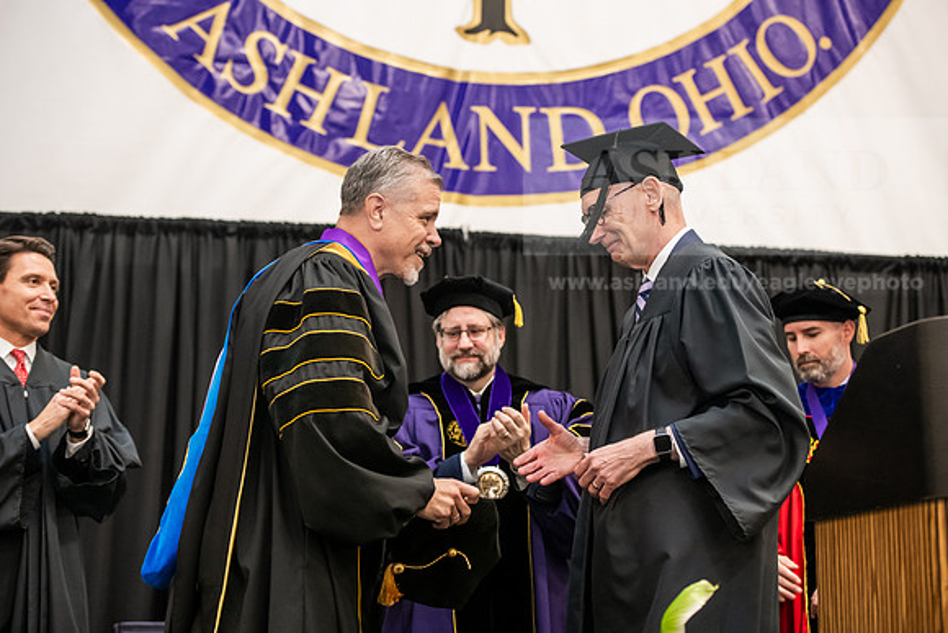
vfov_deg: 18.2
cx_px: 474
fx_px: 1975
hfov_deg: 27.0
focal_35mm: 75
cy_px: 316
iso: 3200
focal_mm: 75
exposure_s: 1/200
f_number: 3.5
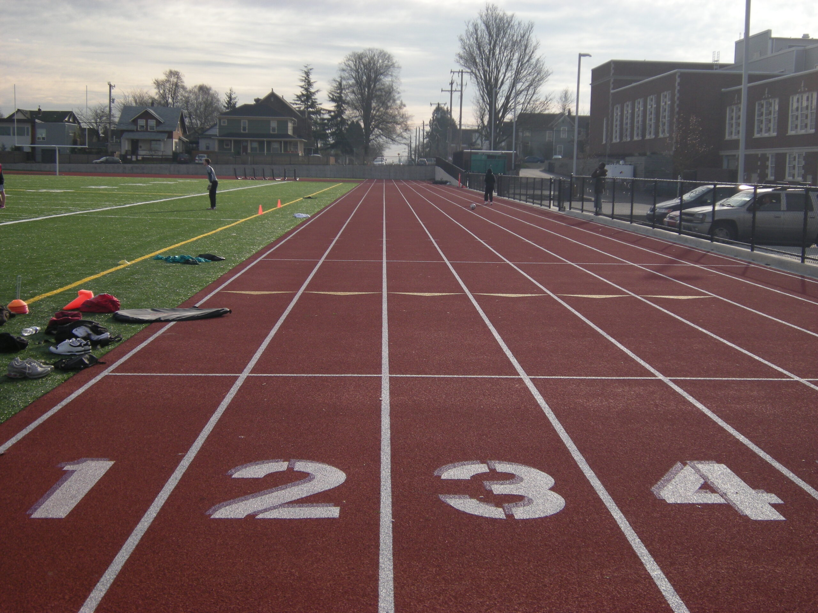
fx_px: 1063
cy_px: 306
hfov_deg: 42.1
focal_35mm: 45
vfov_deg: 32.2
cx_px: 409
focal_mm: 7.5
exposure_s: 1/180
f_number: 7
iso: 64
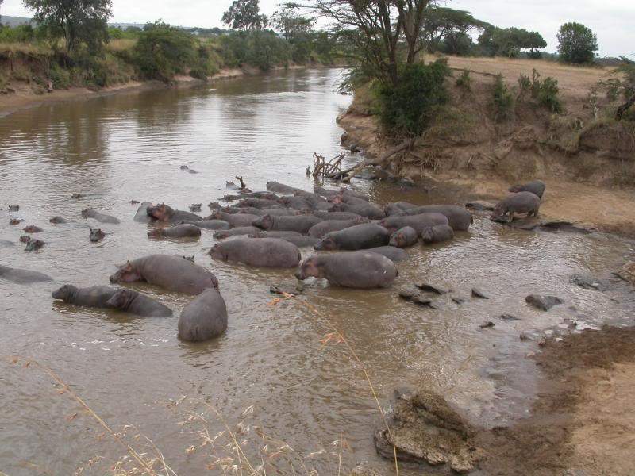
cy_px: 238
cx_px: 318
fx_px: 697
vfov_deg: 37.7
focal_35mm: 38
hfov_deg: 49.0
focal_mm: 7.85
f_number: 6.7
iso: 100
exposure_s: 1/255
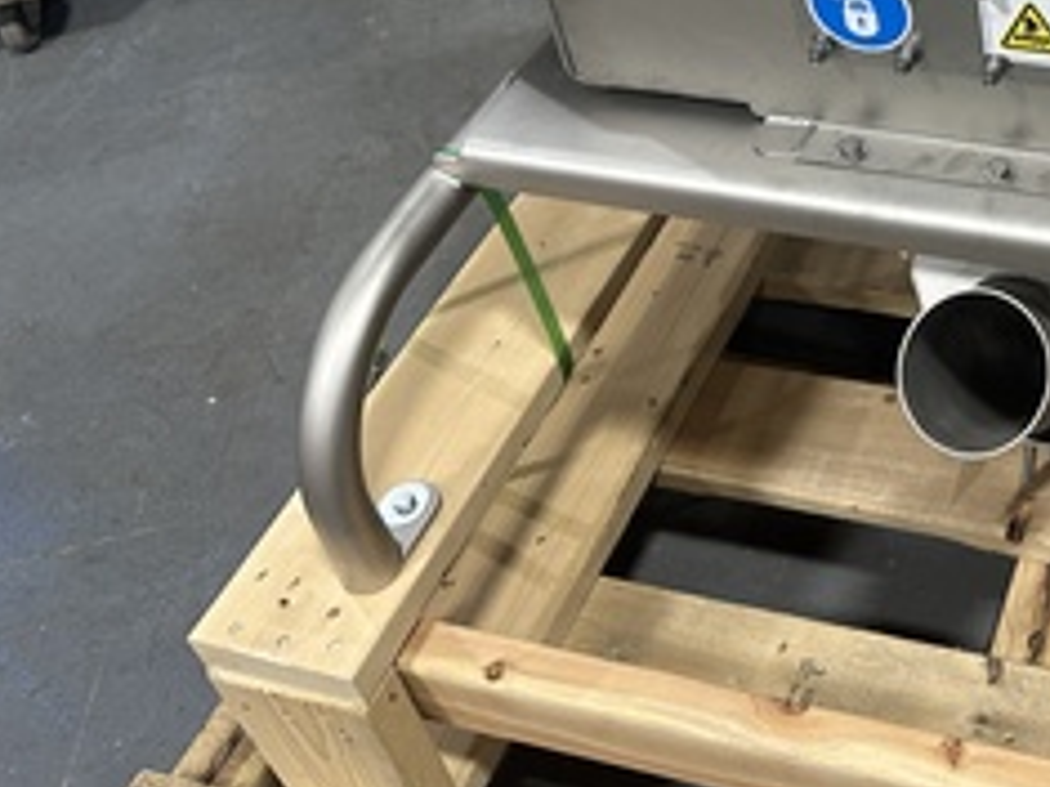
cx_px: 1077
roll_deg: +3.7
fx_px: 1546
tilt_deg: -35.7
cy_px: -34
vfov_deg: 26.7
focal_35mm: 51
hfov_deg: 33.9
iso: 160
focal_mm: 6.86
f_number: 1.78
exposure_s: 1/120
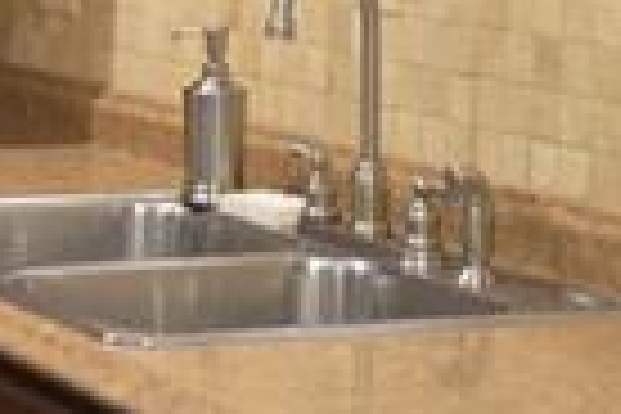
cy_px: -110
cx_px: -297
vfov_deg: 7.8
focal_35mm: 174
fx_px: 3001
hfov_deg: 11.4
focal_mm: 20
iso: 800
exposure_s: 1/30
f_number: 3.5
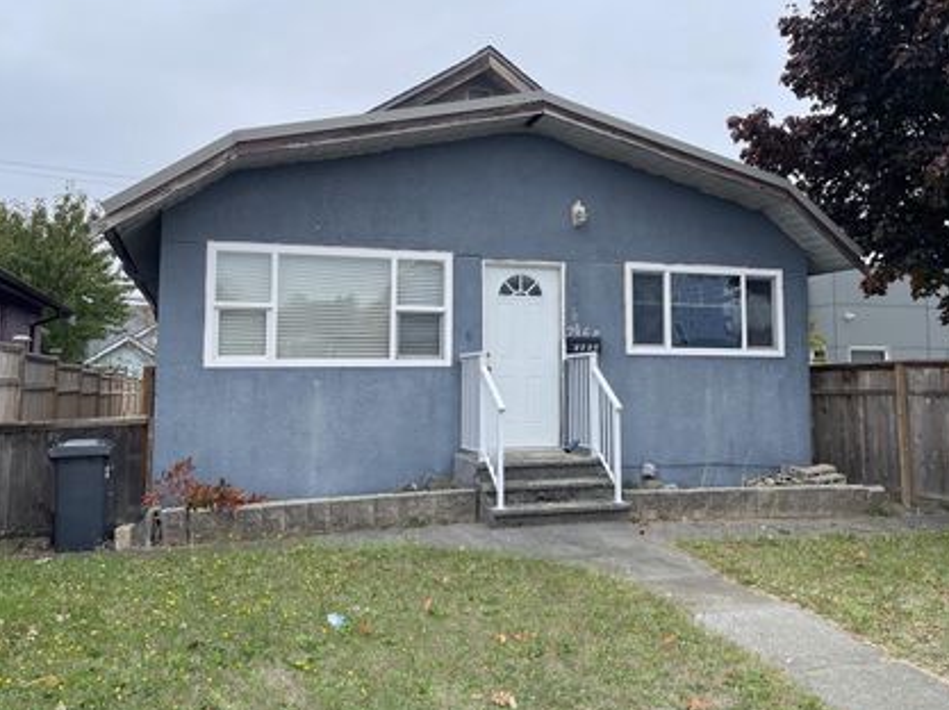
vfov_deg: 46.5
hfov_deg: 59.8
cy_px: 294
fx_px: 822
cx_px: 528
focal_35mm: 30
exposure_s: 1/775
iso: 32
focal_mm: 5.1
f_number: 1.6
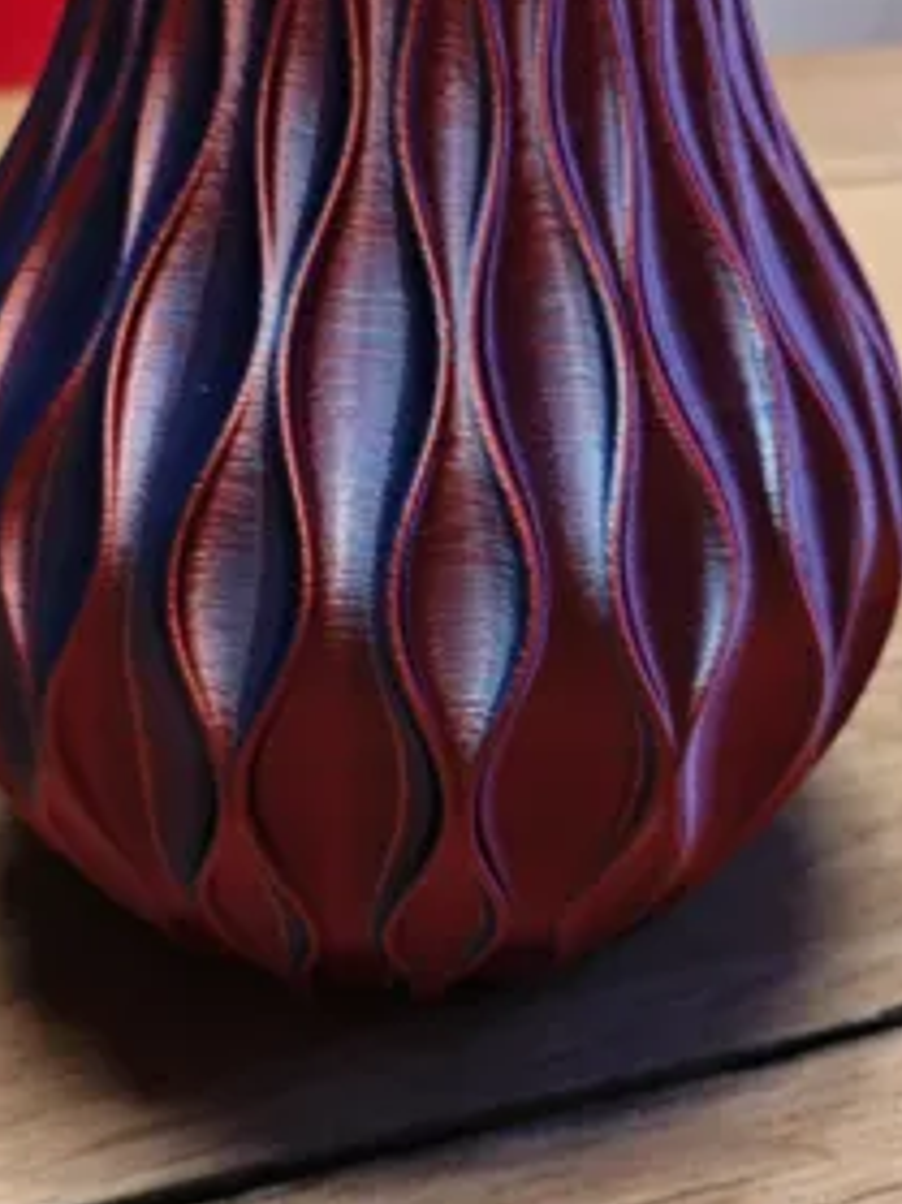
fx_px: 1530
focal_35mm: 44
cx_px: 427
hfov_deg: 32.8
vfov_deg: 42.9
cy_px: 550
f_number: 1.8
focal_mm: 5.43
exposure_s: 1/25
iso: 500
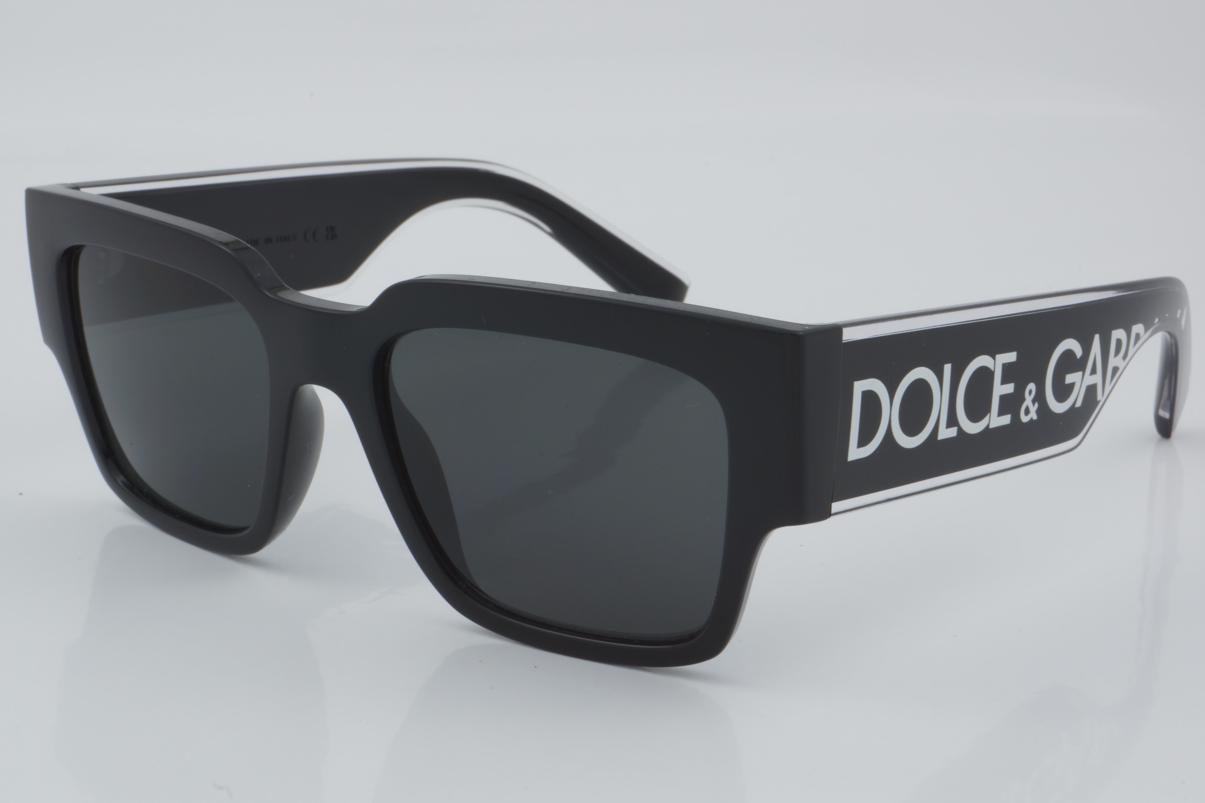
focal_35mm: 75
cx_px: 602
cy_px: 402
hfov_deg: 27.0
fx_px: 2510
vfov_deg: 18.2
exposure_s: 1/4
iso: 100
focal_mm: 50
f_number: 32
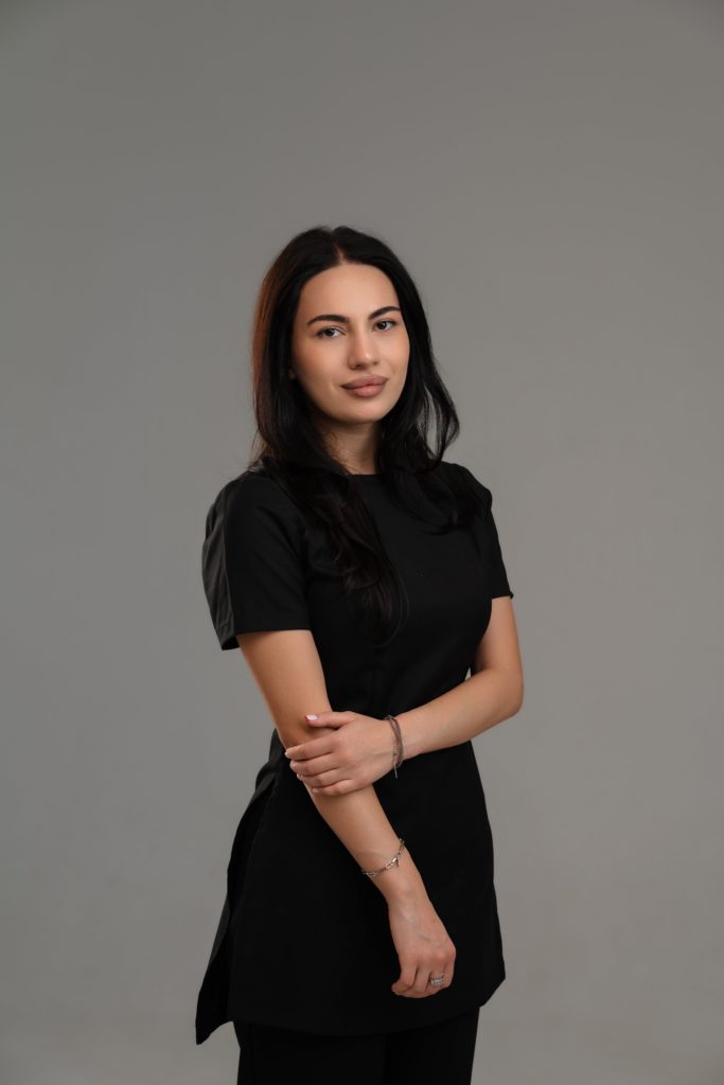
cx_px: 362
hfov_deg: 16.1
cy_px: 542
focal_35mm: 85
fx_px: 2563
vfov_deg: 23.9
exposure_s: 1/160
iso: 125
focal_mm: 85
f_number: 5.6
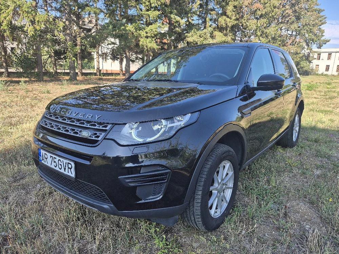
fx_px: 225
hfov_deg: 73.9
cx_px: 170
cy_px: 127
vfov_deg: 58.9
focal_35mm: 23
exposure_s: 1/556
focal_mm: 5.4
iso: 25
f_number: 1.8
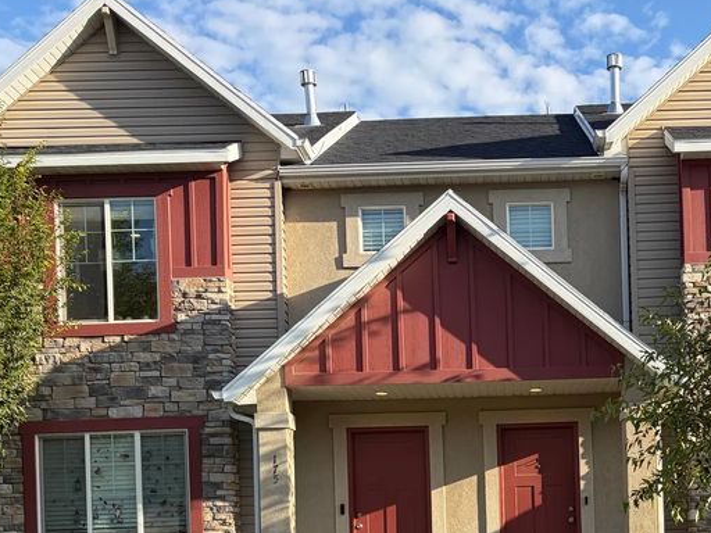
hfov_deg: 36.1
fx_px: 1068
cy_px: 518
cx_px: 518
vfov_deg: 26.7
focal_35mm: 52
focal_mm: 5.96
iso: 50
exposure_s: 1/1263
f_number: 1.6
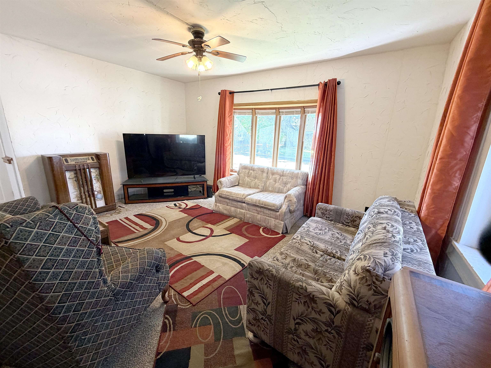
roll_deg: -3.9
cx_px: 246
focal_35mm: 14
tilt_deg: -15.0
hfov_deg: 102.1
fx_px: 199
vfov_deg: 85.7
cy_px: 184
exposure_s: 1/60
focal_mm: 2.22
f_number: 2.2
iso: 200
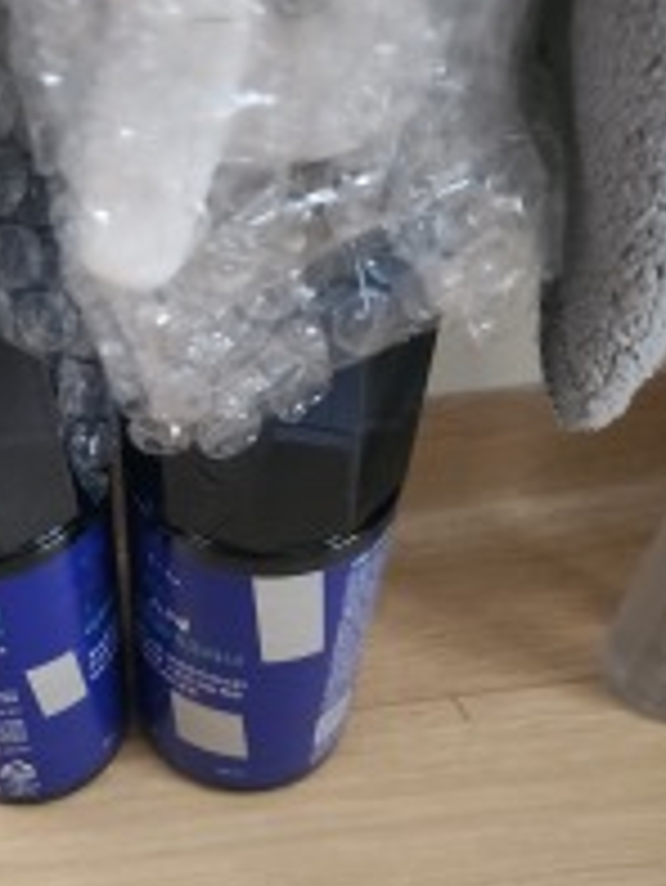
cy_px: 571
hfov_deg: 32.8
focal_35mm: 42
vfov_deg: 44.3
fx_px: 1076
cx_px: 81
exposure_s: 1/24
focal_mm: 5.4
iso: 640
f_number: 1.8
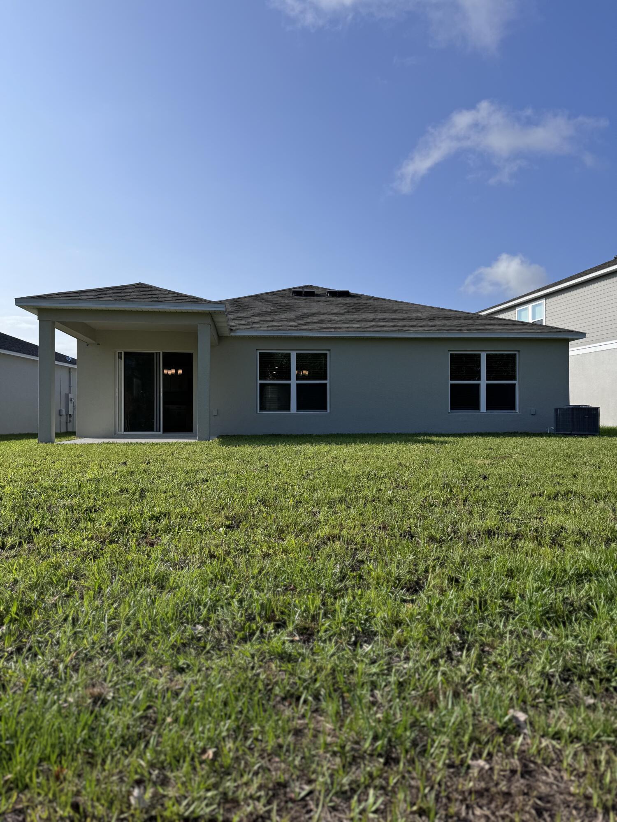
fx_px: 570
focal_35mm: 24
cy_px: 411
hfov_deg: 56.8
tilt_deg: +0.8
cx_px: 308
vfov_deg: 71.6
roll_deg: +1.0
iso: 80
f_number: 1.78
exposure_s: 1/10417
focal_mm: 6.76
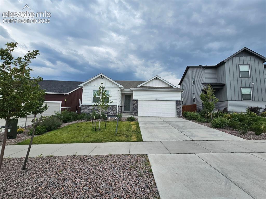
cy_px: 100
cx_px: 133
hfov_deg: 106.2
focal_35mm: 13
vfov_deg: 89.9
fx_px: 100
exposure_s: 1/1829
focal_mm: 2.2
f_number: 2.2
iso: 50
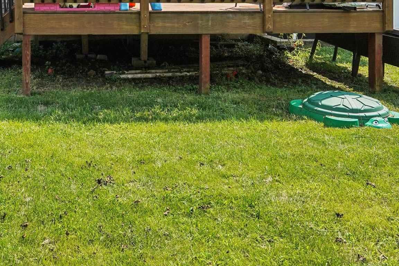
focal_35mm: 48
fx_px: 532
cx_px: 44
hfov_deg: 38.5
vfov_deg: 24.9
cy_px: -67
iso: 400
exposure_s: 1/640
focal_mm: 18
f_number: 9
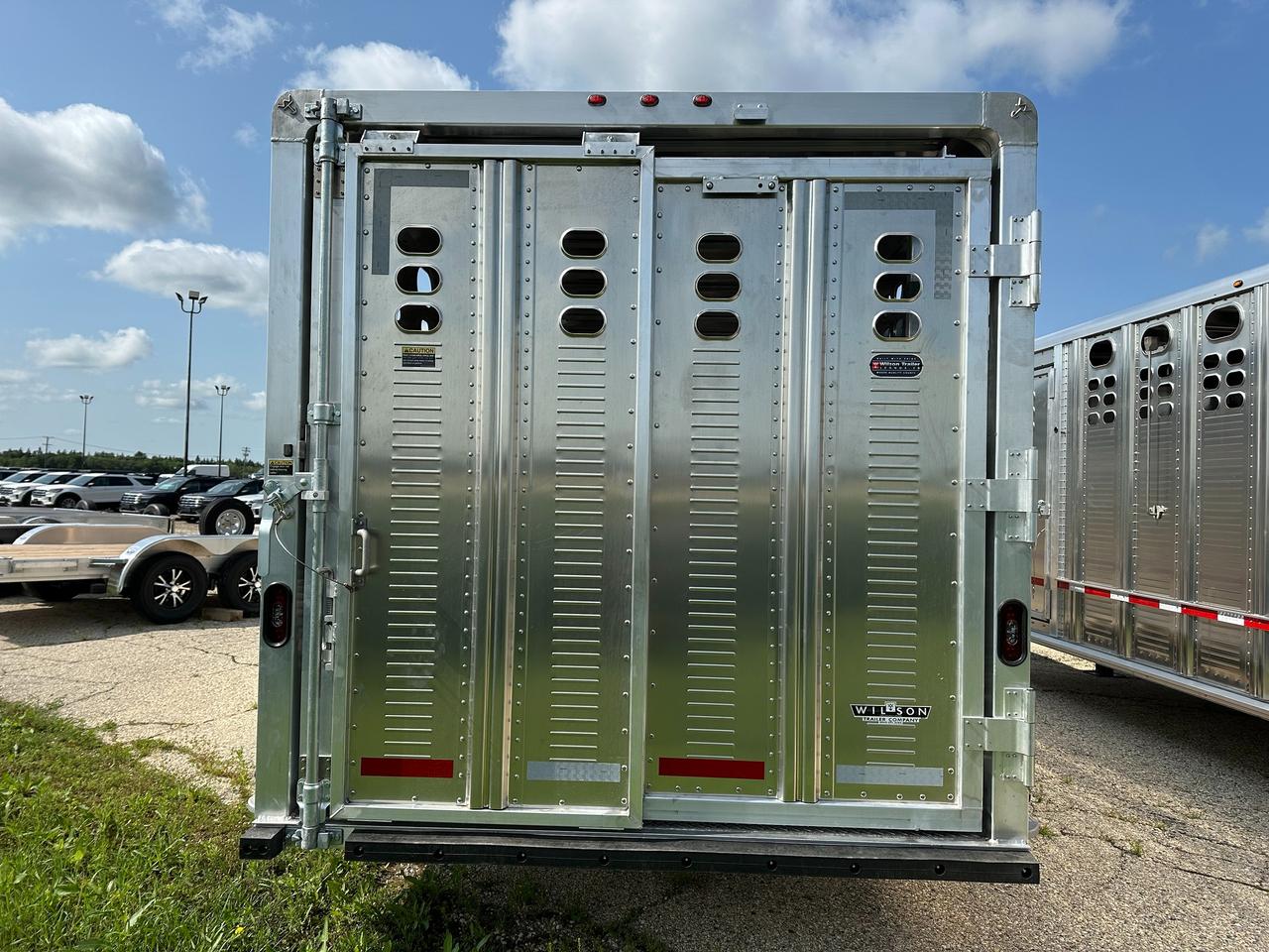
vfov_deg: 56.8
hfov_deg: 71.6
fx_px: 880
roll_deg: -1.2
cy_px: 476
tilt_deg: +1.8
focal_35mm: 24
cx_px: 634
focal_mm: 6.86
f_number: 1.78
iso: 80
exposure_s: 1/5263
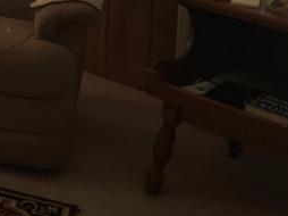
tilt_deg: -6.7
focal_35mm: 117
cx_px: -203
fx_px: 973
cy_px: -164
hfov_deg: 15.0
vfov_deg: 11.7
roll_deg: -1.3
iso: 64
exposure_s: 1/30
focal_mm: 4.15
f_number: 2.2
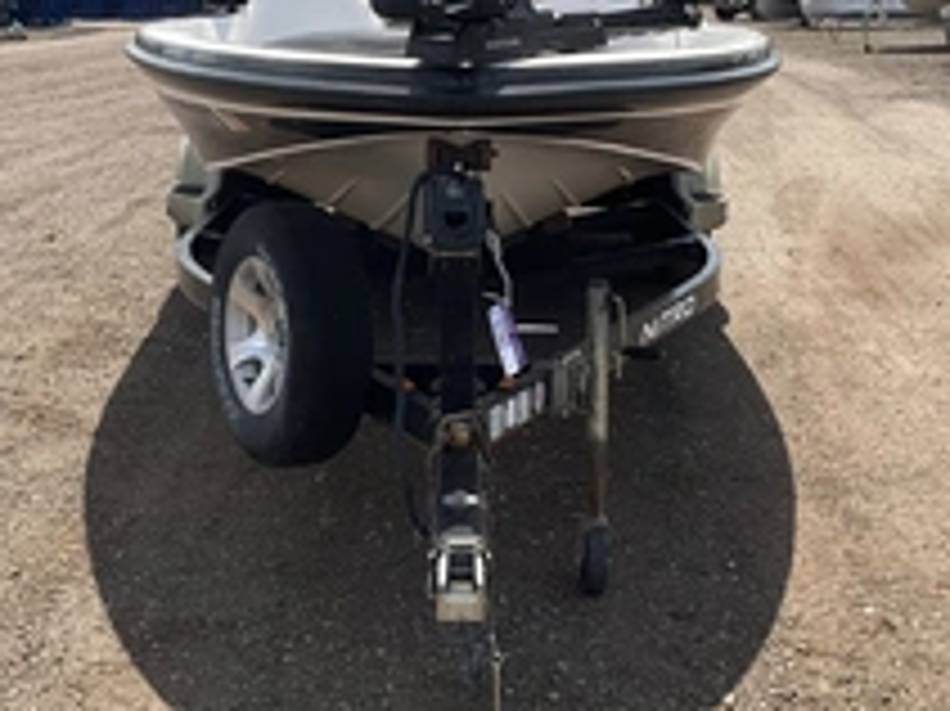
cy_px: 238
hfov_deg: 35.0
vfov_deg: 26.4
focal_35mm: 55
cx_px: 491
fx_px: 1509
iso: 25
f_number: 1.8
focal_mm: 3
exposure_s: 1/1984
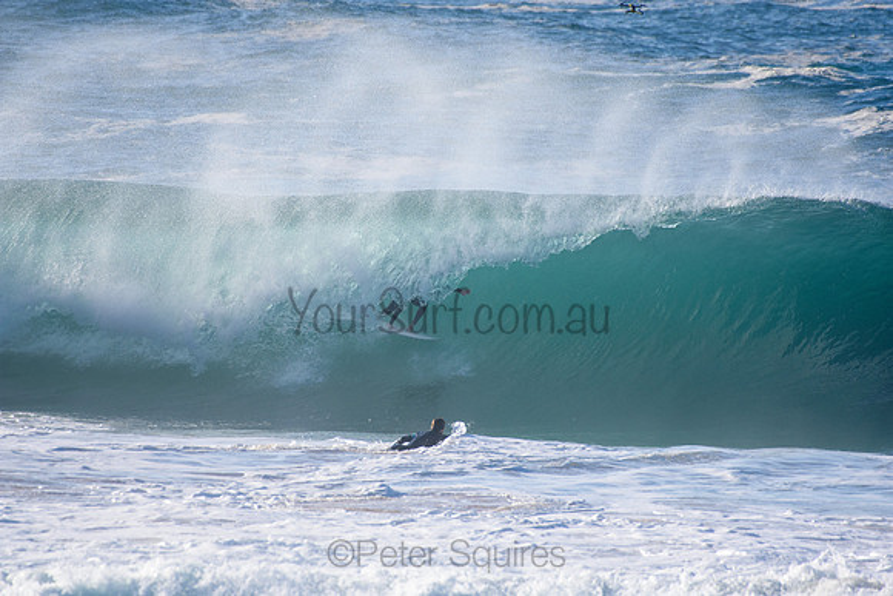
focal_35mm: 750
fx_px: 18608
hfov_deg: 2.7
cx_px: 446
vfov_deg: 1.8
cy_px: 298
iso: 360
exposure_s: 1/2000
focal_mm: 500
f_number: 5.6
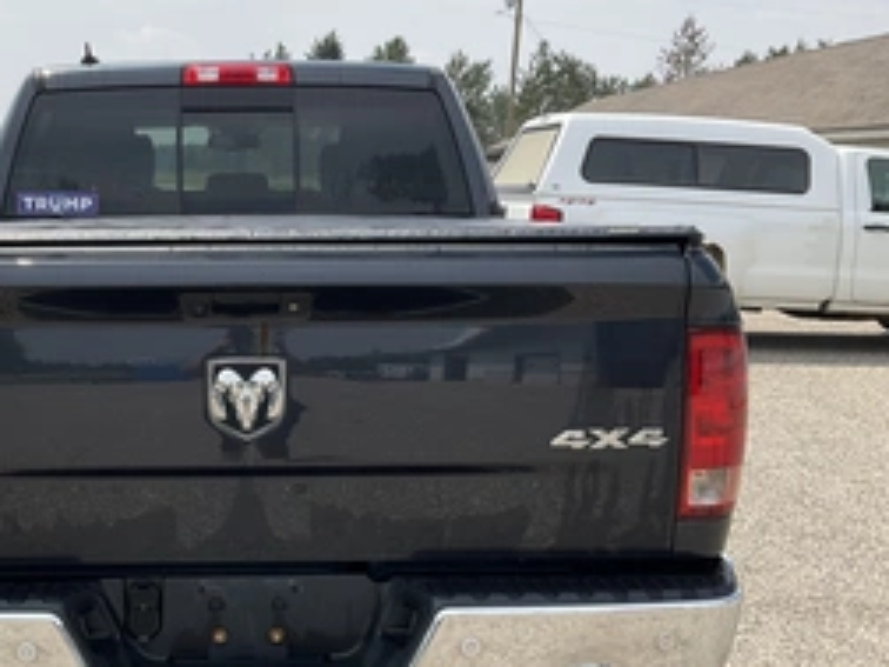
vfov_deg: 31.5
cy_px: 374
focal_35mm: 46
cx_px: 254
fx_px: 1181
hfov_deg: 40.4
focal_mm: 3
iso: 25
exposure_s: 1/1912
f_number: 1.8
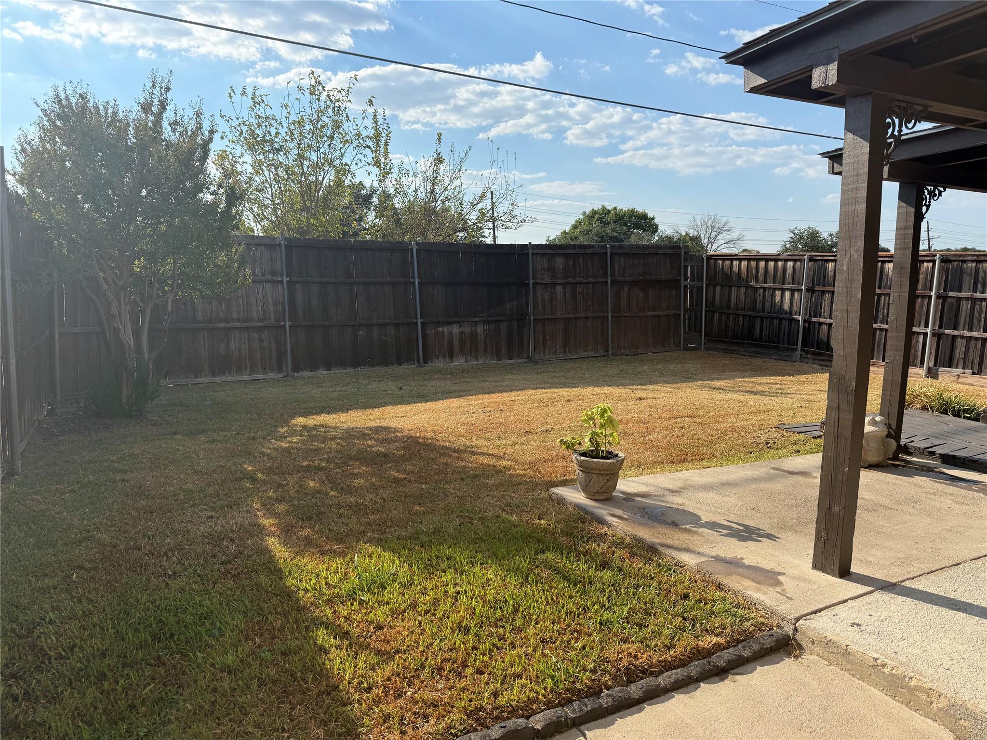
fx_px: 684
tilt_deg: -8.8
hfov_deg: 71.6
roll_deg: -0.4
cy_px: 370
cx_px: 494
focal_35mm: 24
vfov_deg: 56.8
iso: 100
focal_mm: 6.76
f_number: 1.78
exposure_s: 1/4975
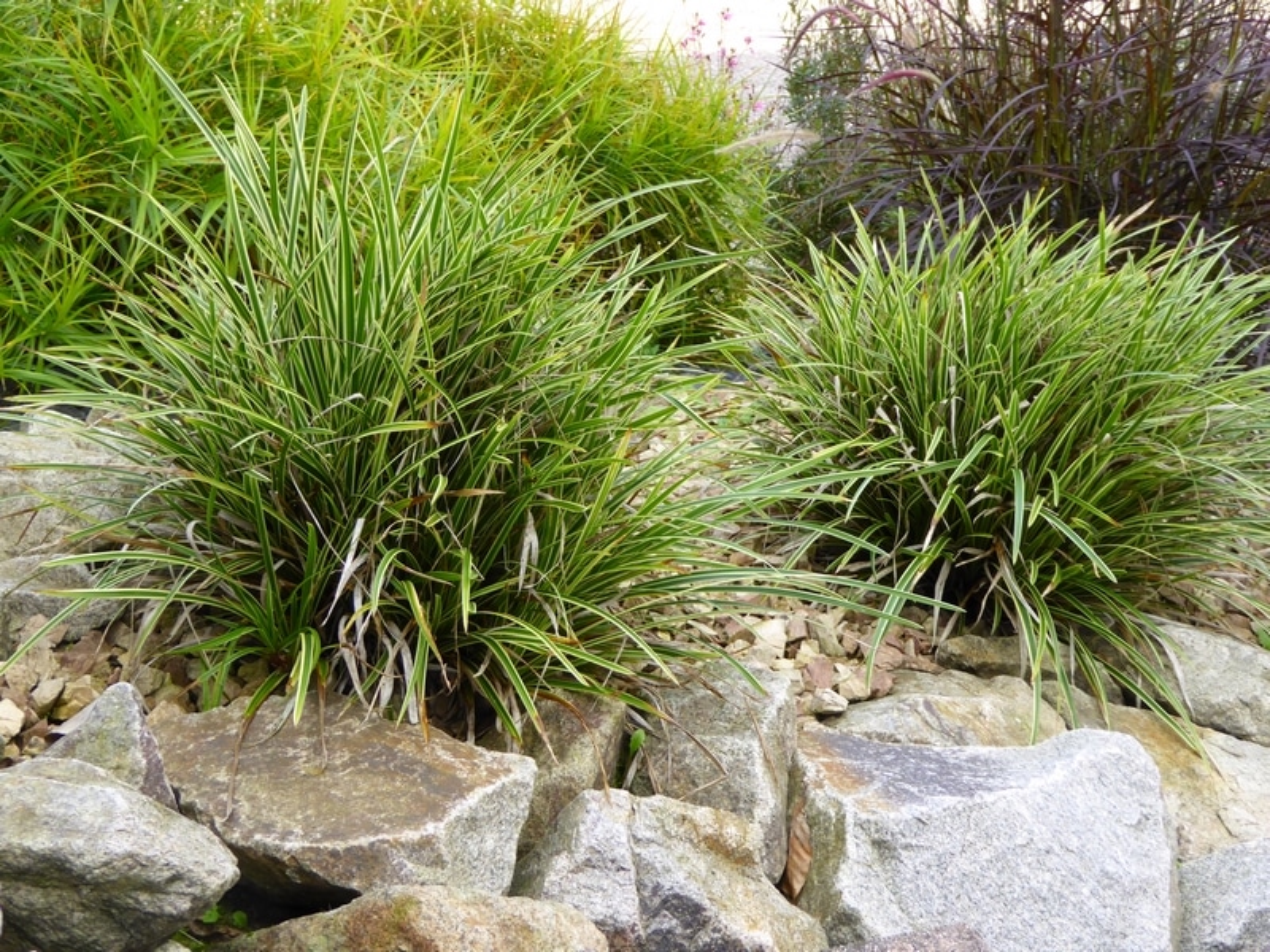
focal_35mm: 57
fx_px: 2091
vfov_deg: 25.7
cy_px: 476
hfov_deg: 33.8
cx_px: 635
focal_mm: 9.6
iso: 125
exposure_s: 1/60
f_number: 4.1
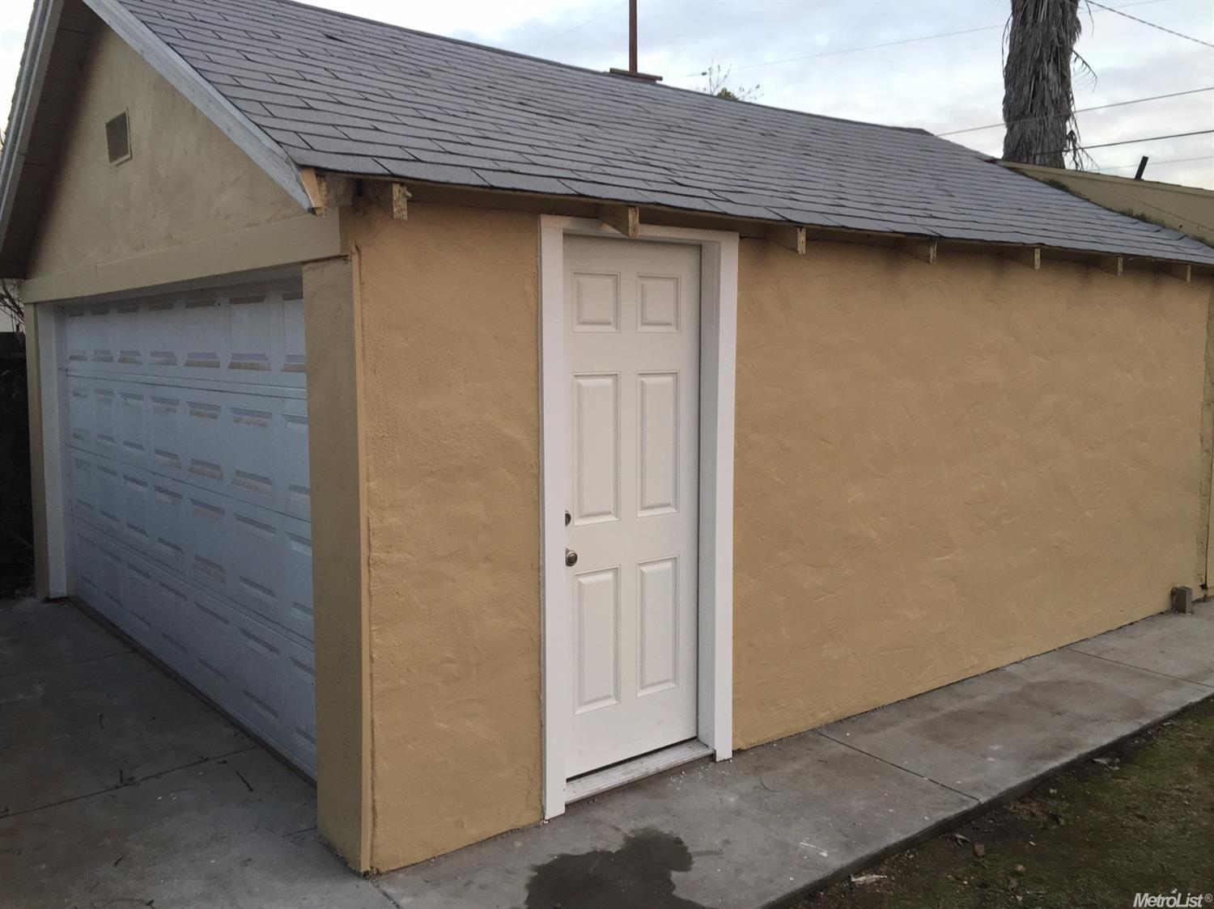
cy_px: 454
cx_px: 607
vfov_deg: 48.2
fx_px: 1017
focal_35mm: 29
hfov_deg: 61.7
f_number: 2.2
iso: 50
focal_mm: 4.15
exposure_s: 1/120
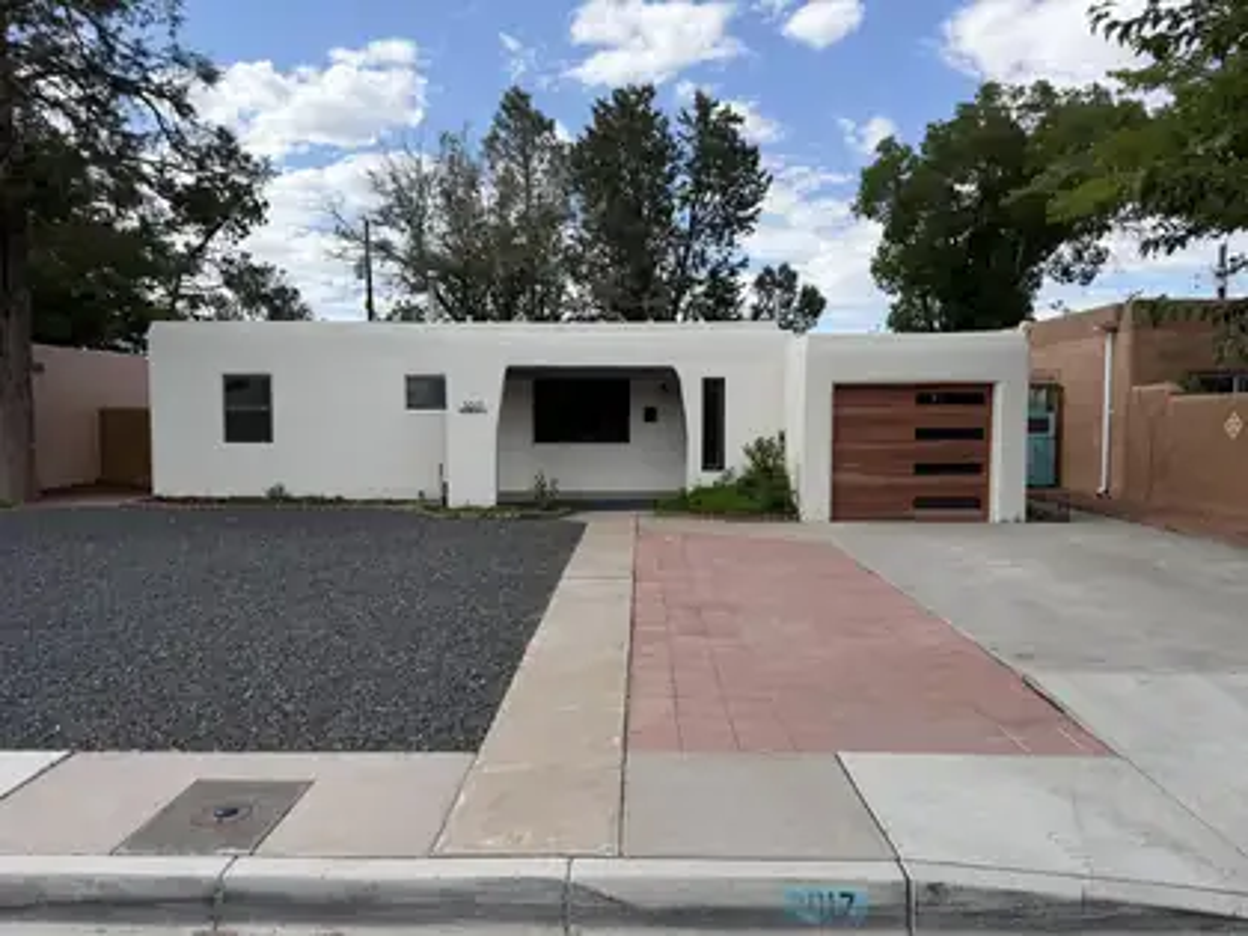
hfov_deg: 71.6
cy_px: 468
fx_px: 865
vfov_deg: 56.8
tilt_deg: -3.4
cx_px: 624
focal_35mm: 24
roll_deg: +0.1
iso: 80
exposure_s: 1/3145
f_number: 1.78
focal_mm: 6.76
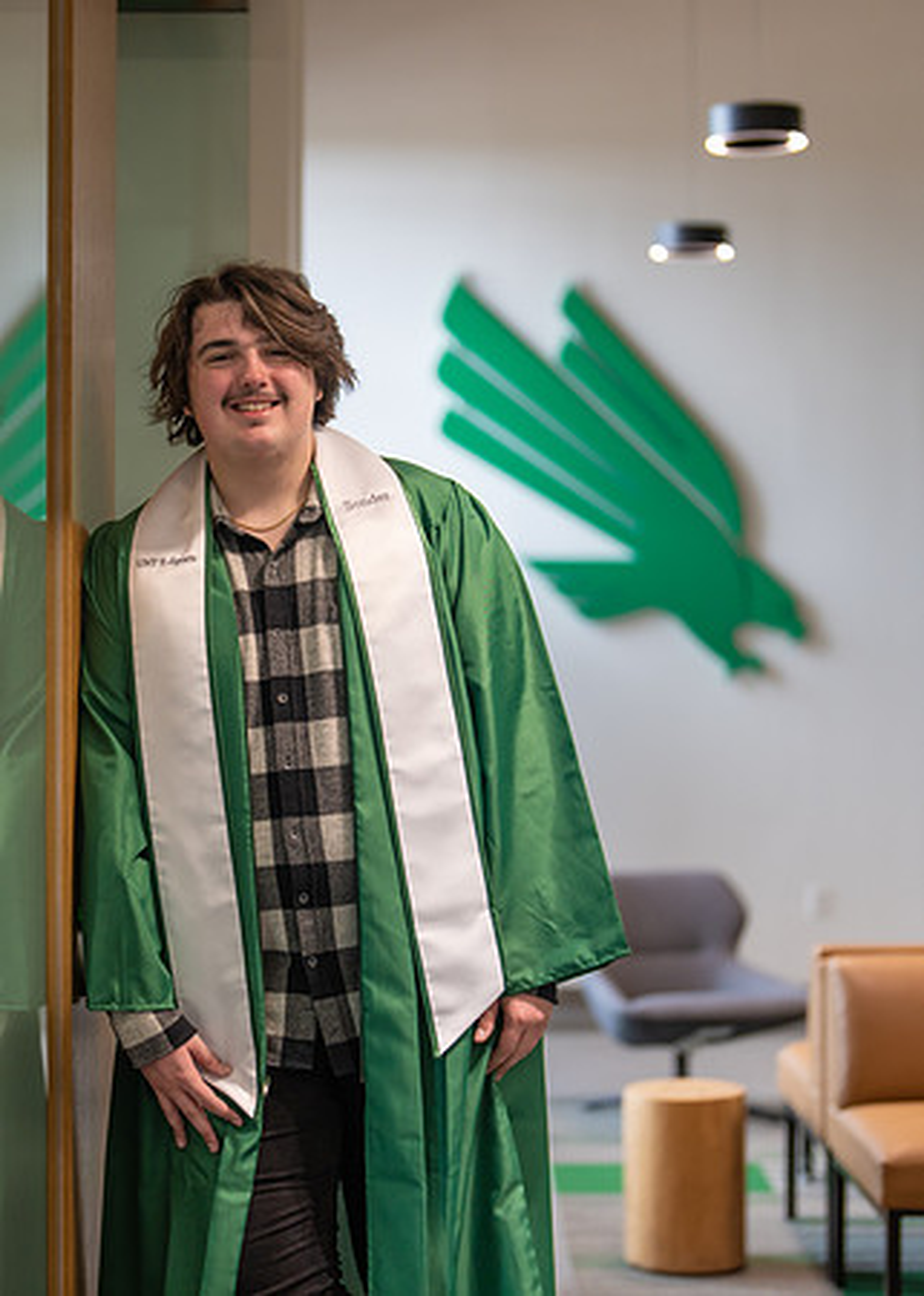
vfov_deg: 26.8
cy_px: 649
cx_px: 421
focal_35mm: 74
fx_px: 2722
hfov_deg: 19.3
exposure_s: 1/400
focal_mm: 50
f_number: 1.2
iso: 320
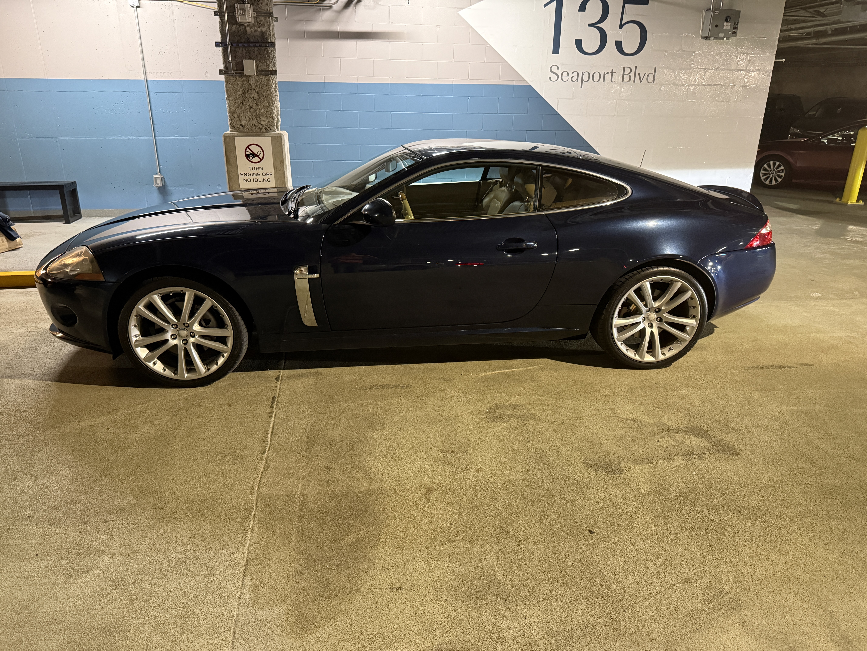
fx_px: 601
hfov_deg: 71.6
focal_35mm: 24
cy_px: 326
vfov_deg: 56.8
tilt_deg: -19.1
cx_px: 434
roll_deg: -0.9
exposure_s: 1/58
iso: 800
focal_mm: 6.76
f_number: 1.78
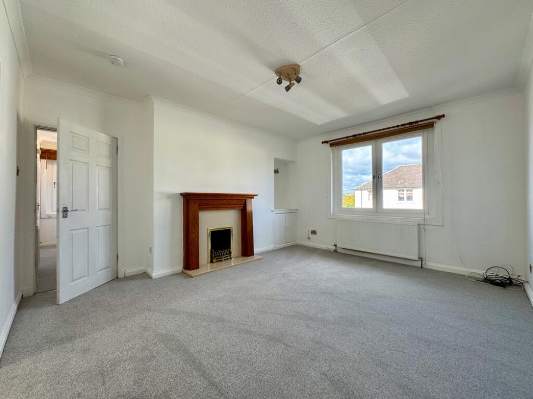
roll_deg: +0.5
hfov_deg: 102.1
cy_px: 200
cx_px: 266
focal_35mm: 14
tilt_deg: +1.8
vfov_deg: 85.7
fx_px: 216
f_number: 2.2
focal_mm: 2.22
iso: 40
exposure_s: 1/99
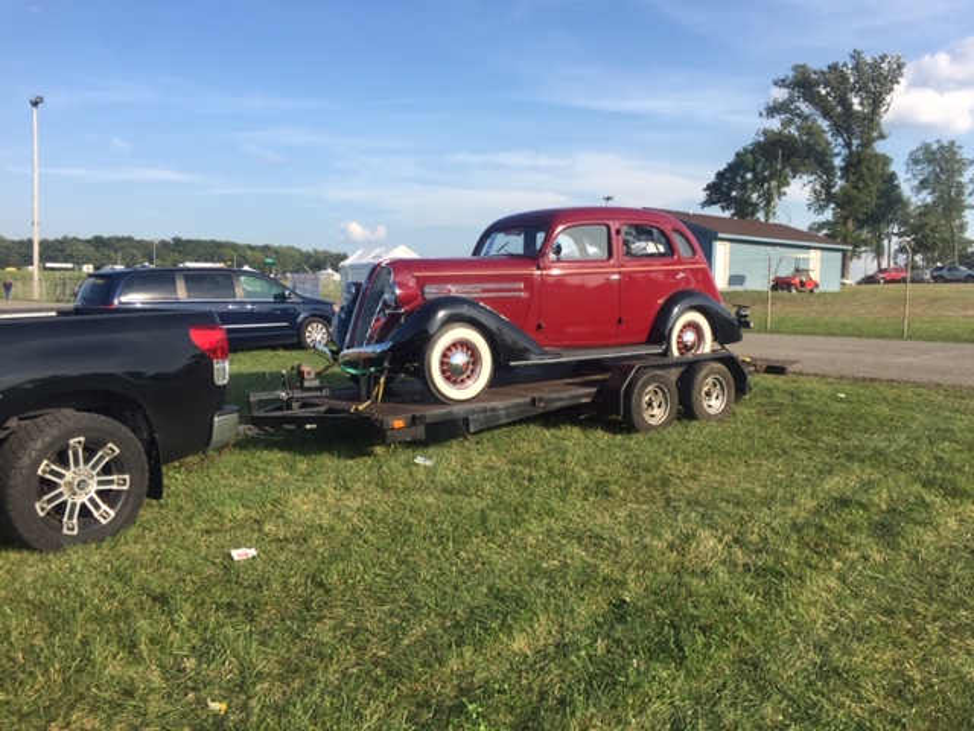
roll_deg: -1.5
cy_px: 366
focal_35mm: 29
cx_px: 487
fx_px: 816
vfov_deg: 48.2
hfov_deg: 61.7
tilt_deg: -5.0
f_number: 2.2
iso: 32
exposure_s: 1/1412
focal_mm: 4.15
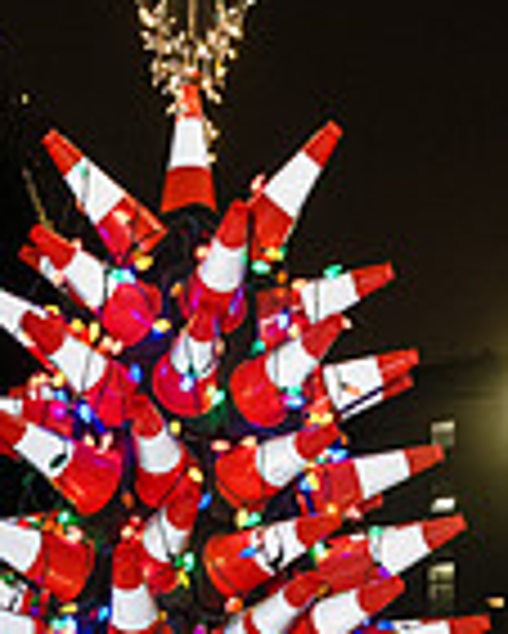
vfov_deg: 20.8
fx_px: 1521
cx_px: 157
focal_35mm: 81
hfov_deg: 18.9
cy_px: 886
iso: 5000
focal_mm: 27
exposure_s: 1/125
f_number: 4.5
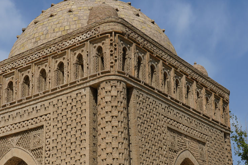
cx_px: 107
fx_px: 448
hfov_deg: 30.9
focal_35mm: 65
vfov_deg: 20.6
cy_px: 138
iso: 100
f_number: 10
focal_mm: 30
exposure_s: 1/320
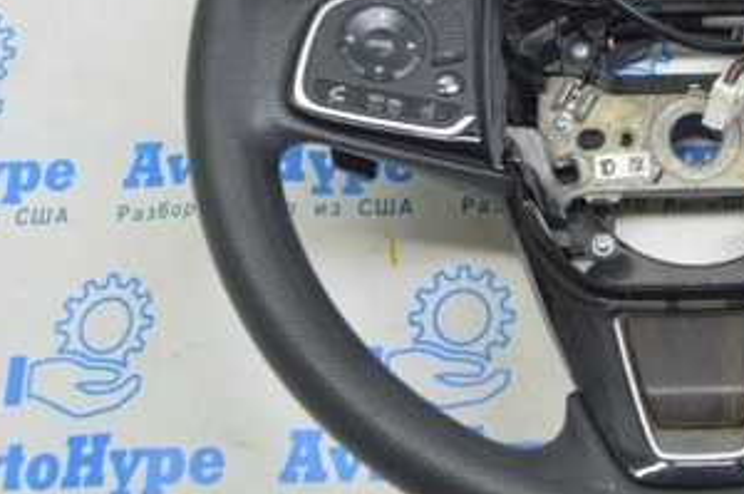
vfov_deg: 20.9
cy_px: 91
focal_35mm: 64
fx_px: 1321
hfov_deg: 29.8
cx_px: 702
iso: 400
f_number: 5.6
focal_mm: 20
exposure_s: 1/20
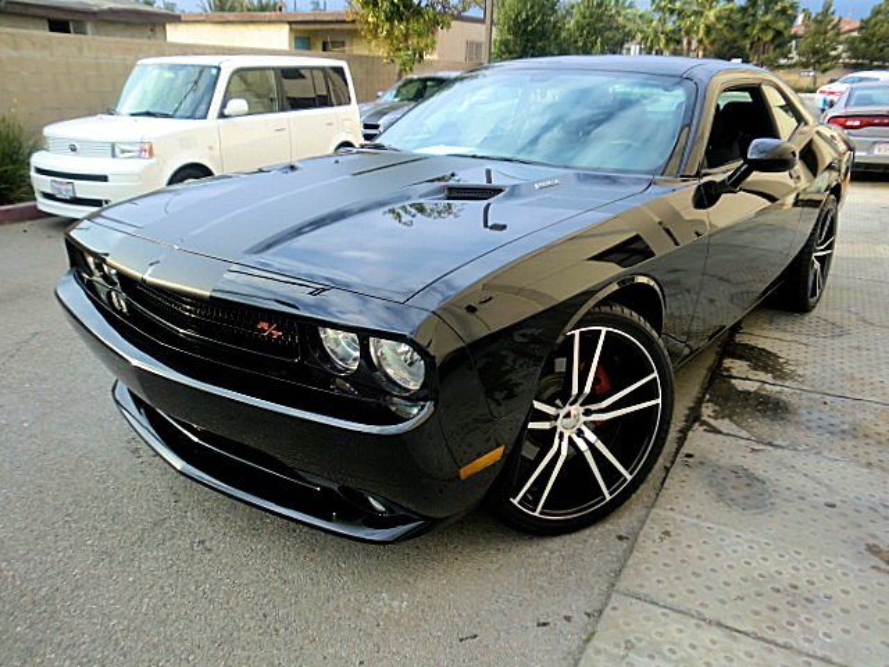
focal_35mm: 26
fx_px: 668
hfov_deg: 67.3
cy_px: 334
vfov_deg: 53.1
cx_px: 444
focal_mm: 4.65
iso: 64
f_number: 2.6
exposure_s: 1/80
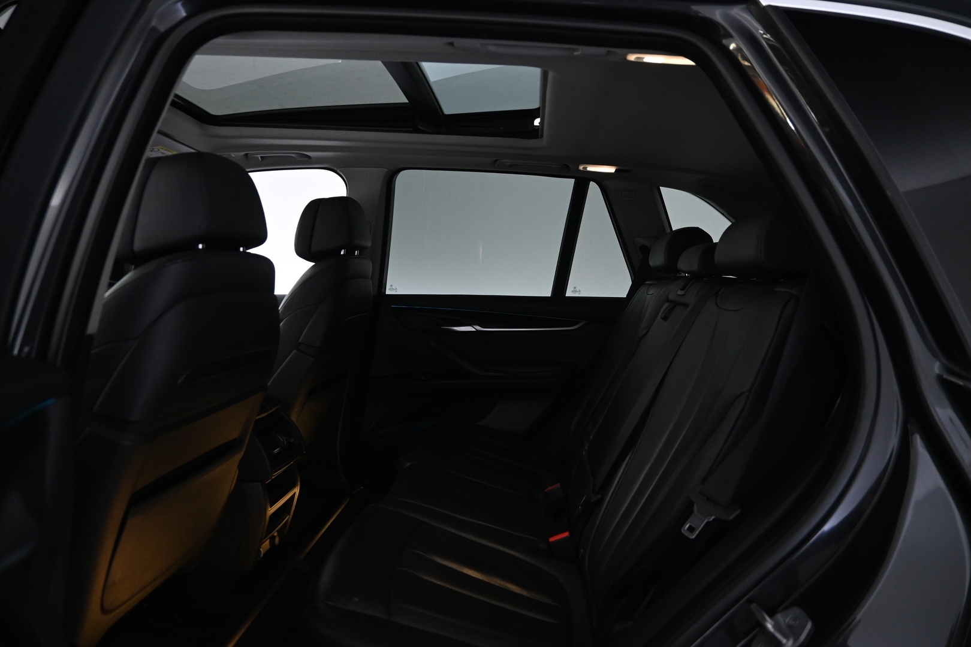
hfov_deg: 73.7
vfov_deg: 53.1
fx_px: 647
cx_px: 486
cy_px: 324
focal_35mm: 24
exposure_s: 1/25
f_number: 3.5
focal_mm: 16
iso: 1600
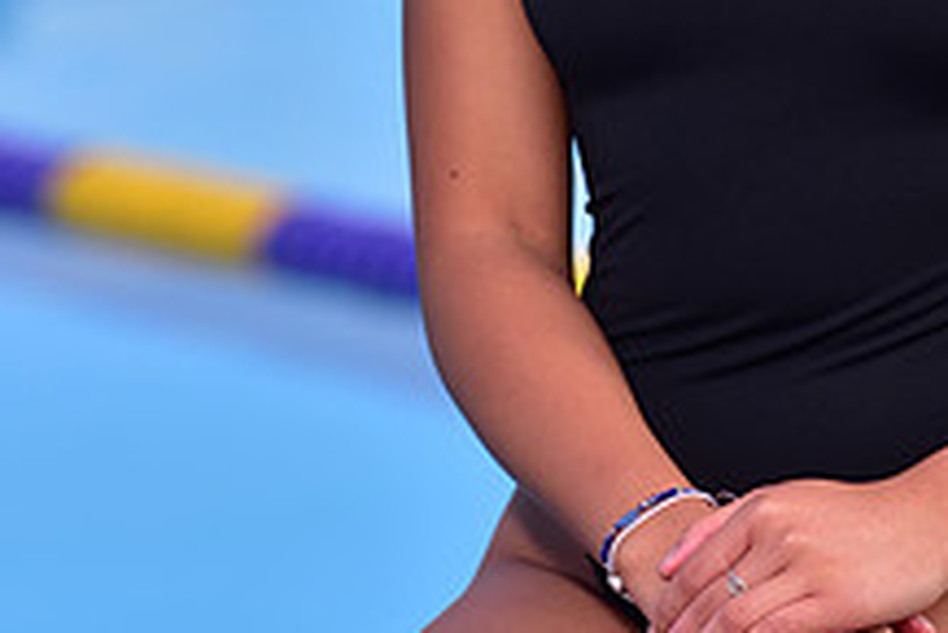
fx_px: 14097
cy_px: -218
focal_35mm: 535
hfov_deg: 3.8
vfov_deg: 2.6
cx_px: 797
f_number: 5
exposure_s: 1/250
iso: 80
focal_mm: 200
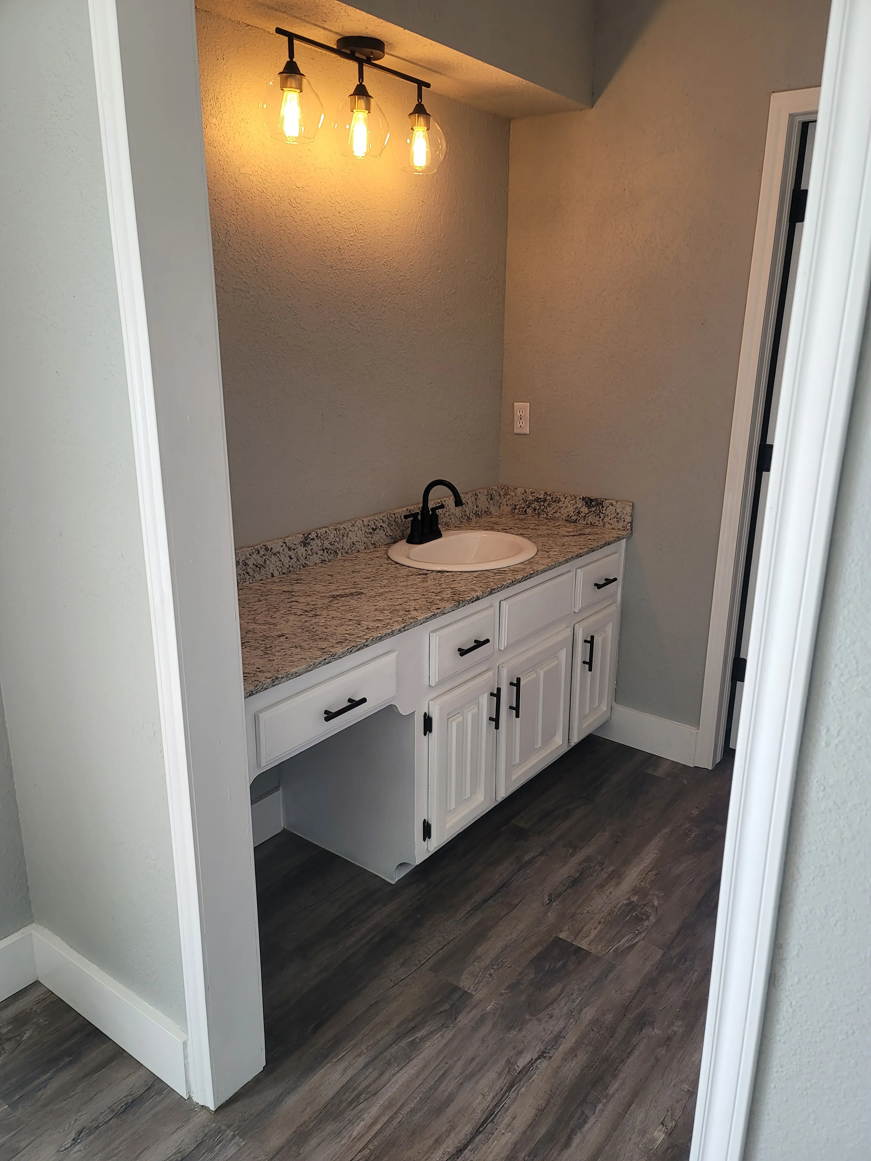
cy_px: 580
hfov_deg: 54.9
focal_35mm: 25
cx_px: 436
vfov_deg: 69.4
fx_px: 839
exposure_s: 1/120
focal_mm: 7
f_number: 1.8
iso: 80
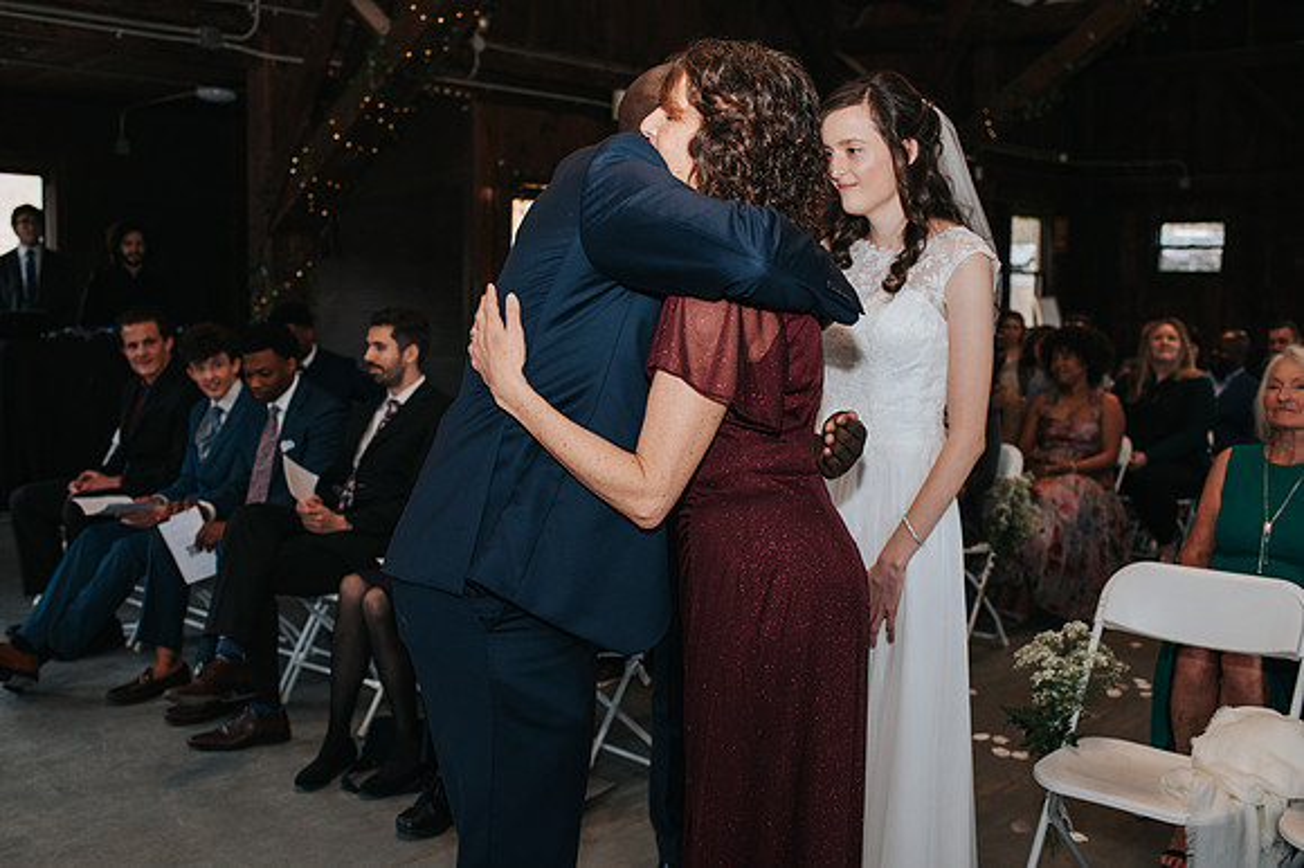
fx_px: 1328
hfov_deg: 52.3
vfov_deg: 36.2
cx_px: 621
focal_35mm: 37
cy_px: 434
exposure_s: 1/200
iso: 1000
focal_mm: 35
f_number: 3.2
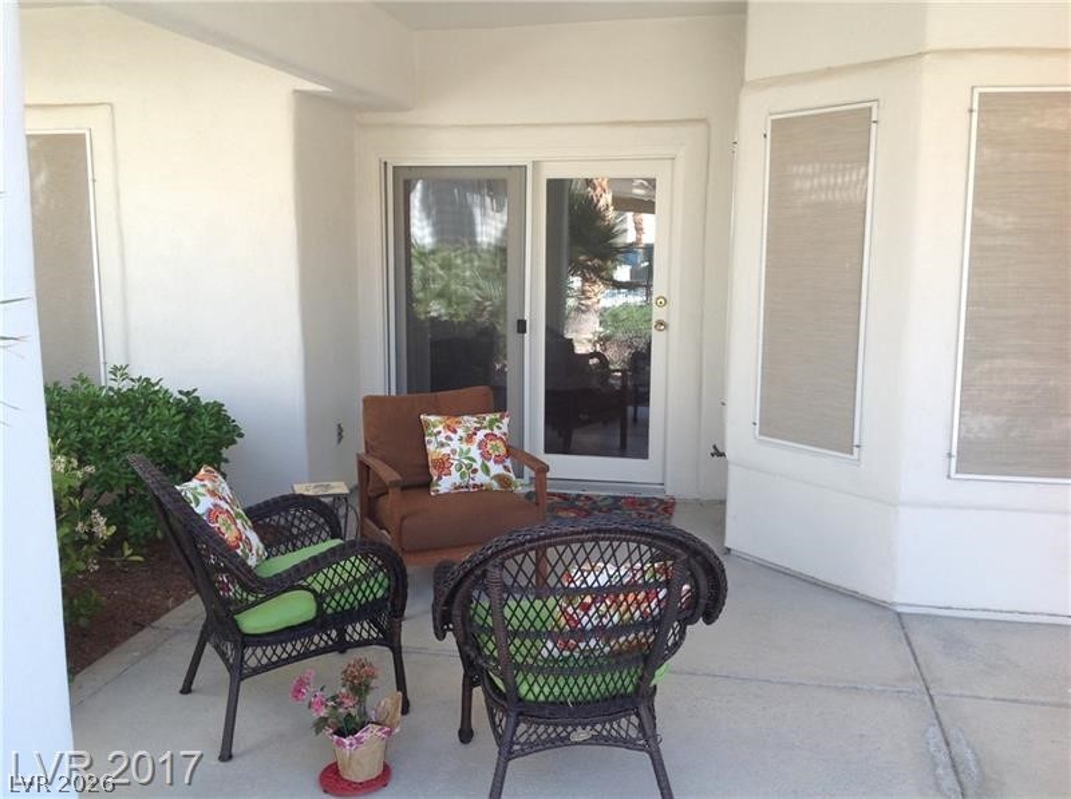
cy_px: 400
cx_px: 536
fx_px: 1081
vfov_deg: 40.6
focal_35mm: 35
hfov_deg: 52.7
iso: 50
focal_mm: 4.28
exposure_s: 1/161
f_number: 2.4
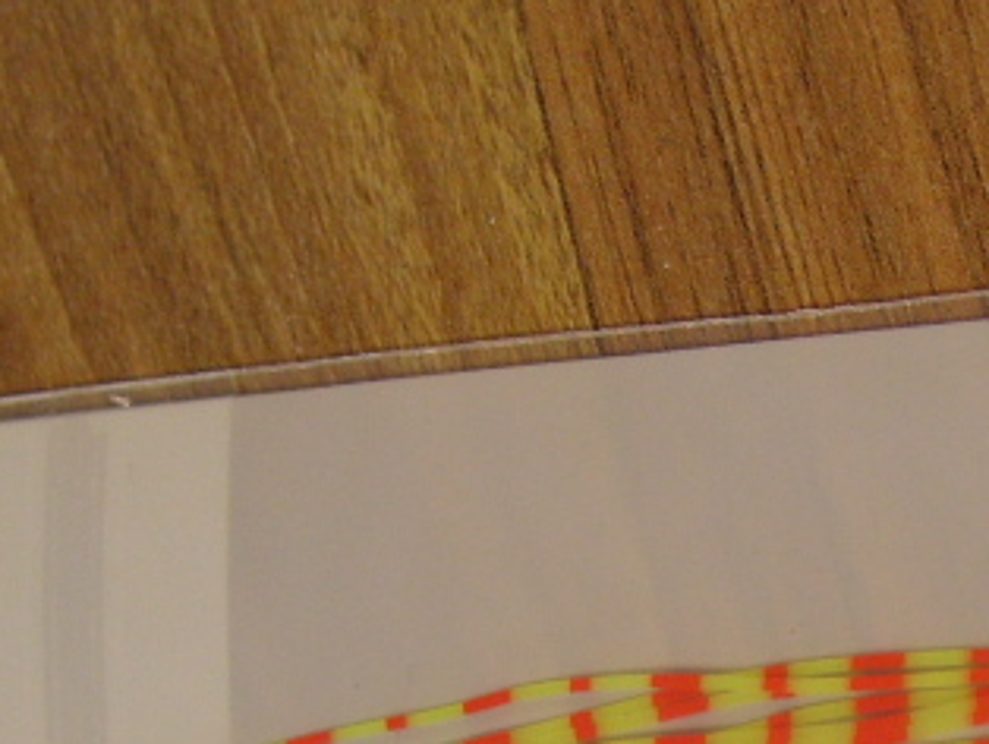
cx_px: 1039
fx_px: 3260
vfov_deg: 12.6
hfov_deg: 16.8
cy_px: 955
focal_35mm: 114
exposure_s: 1/45
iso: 120
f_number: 2.8
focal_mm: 7.8
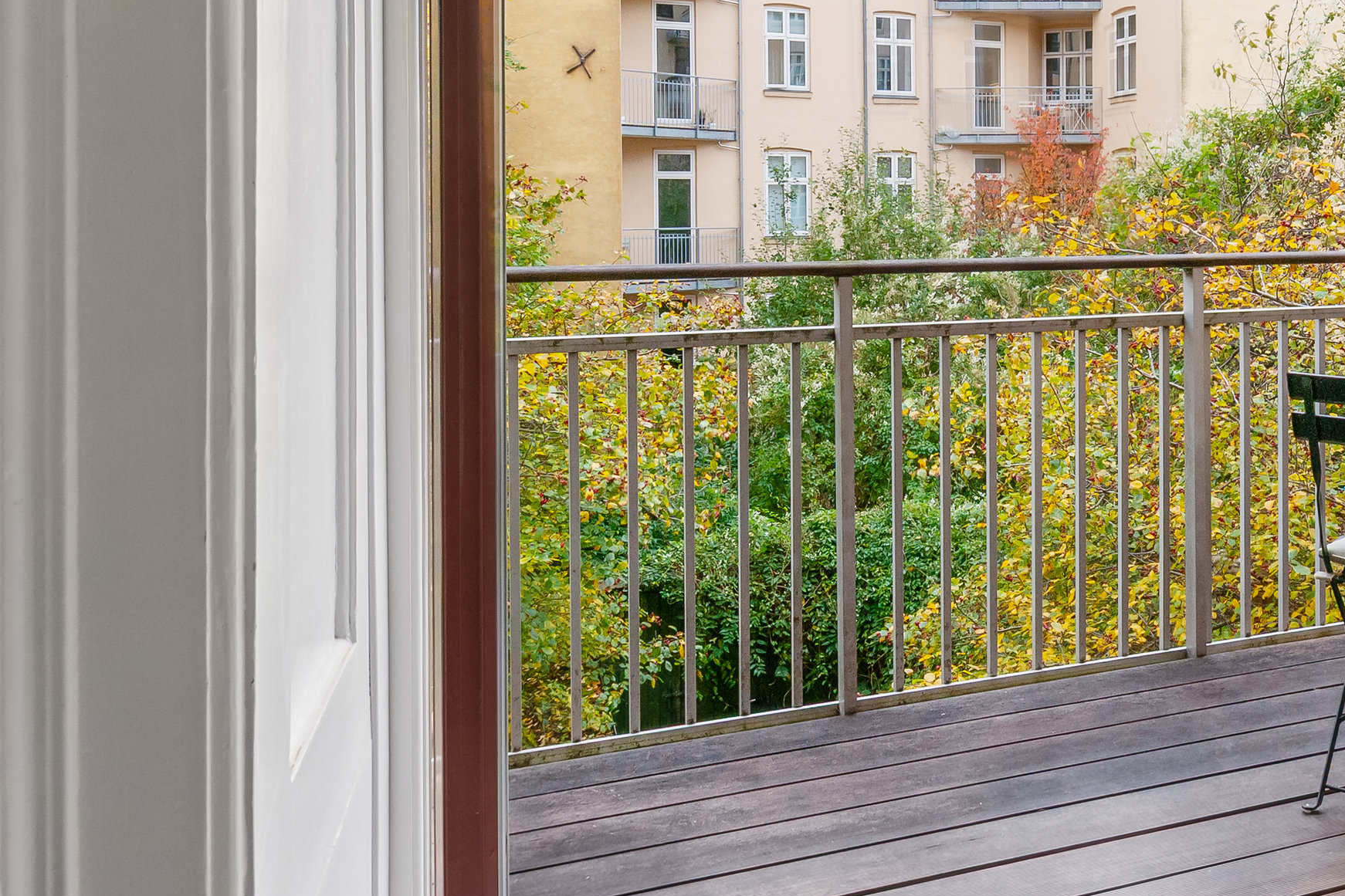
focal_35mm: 31
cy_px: 202
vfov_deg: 40.8
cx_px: 1010
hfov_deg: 57.2
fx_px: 1158
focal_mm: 12
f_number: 10
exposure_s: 1/3.33
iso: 250
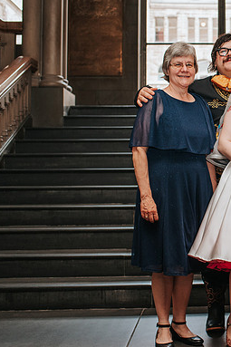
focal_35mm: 59
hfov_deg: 21.7
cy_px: 155
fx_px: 568
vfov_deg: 33.9
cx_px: 259
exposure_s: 1/200
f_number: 3.5
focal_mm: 35
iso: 1000
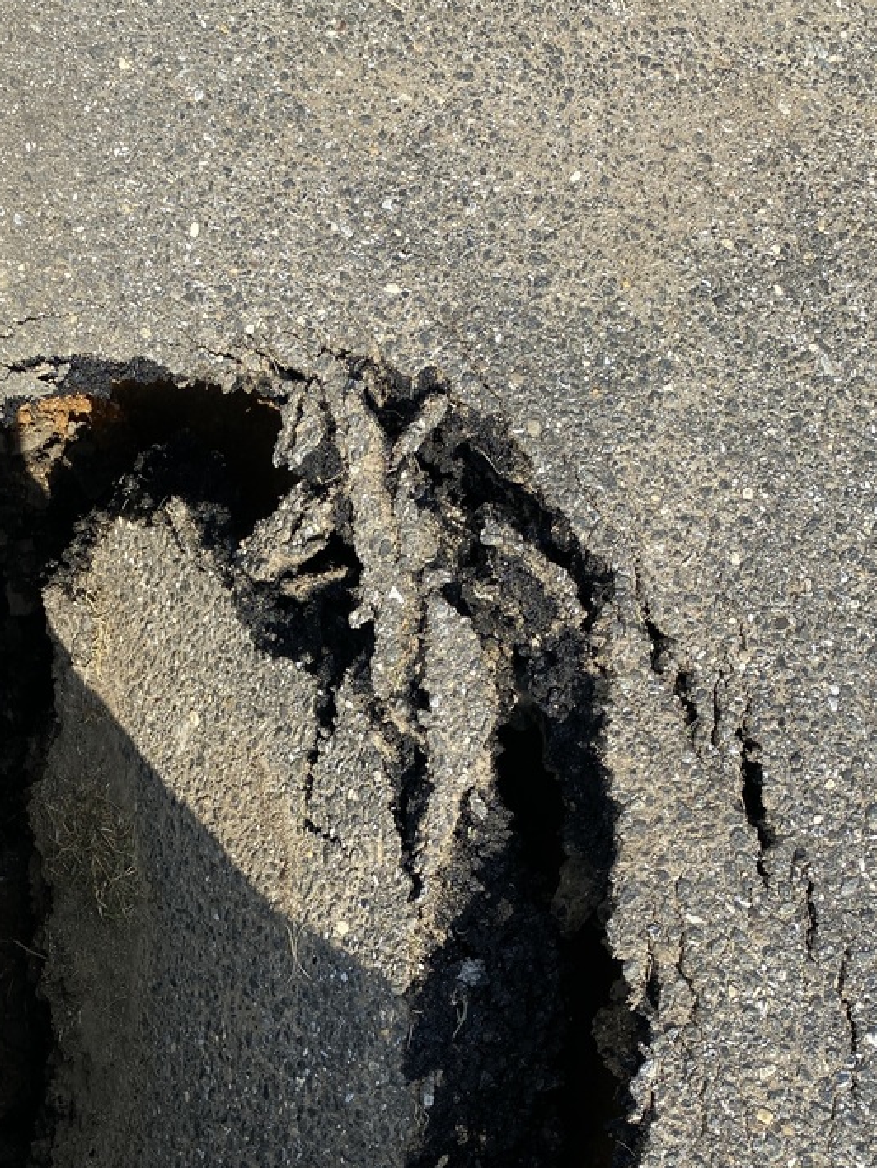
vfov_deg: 41.8
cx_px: 298
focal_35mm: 44
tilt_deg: -64.7
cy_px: 853
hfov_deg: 32.6
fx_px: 1486
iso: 32
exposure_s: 1/1362
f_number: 1.8
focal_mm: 4.25
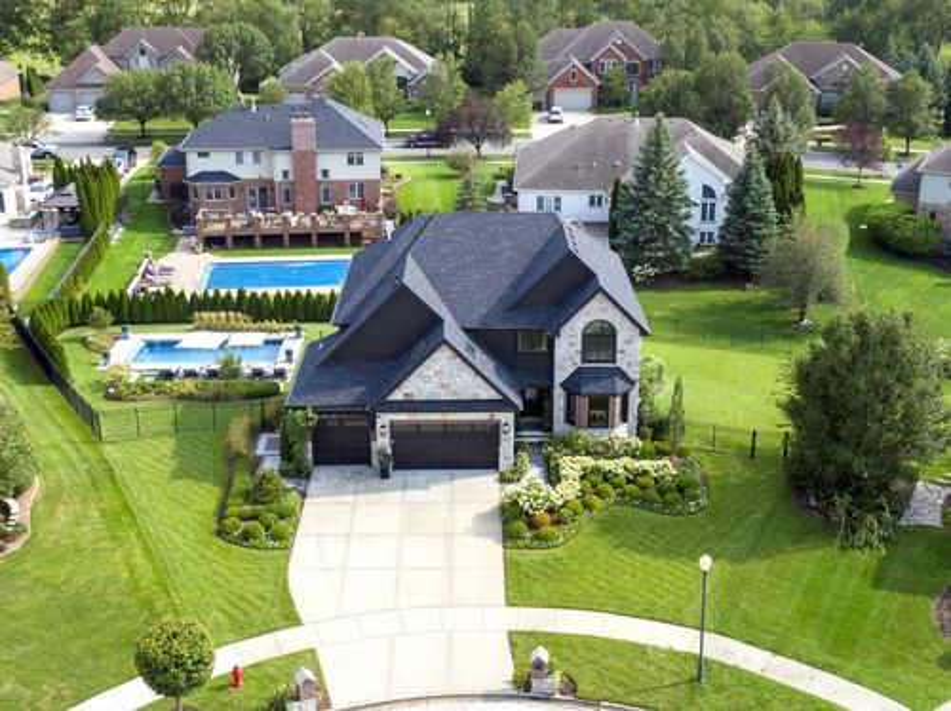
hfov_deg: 50.2
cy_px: 356
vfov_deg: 38.6
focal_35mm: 37
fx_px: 1016
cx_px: 476
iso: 400
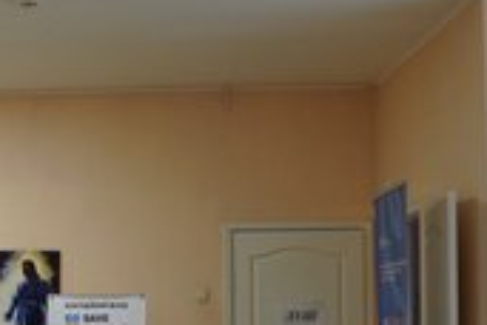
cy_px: 309
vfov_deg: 16.0
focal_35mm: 84
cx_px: -31
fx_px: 1136
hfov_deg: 22.9
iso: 1600
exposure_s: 1/160
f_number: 3.2
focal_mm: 24
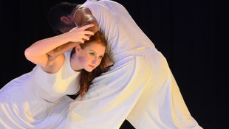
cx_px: 76
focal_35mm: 96
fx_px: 583
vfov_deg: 12.6
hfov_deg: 22.1
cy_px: 65
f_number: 5
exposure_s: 1/60
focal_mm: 38
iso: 800
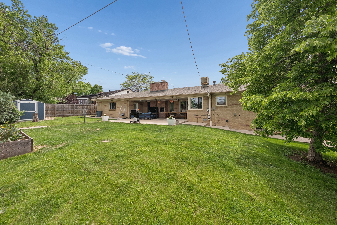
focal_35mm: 13
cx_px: 168
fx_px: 122
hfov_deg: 108.3
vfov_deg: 85.5
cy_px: 112
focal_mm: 13
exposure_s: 1/320
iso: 200
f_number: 9
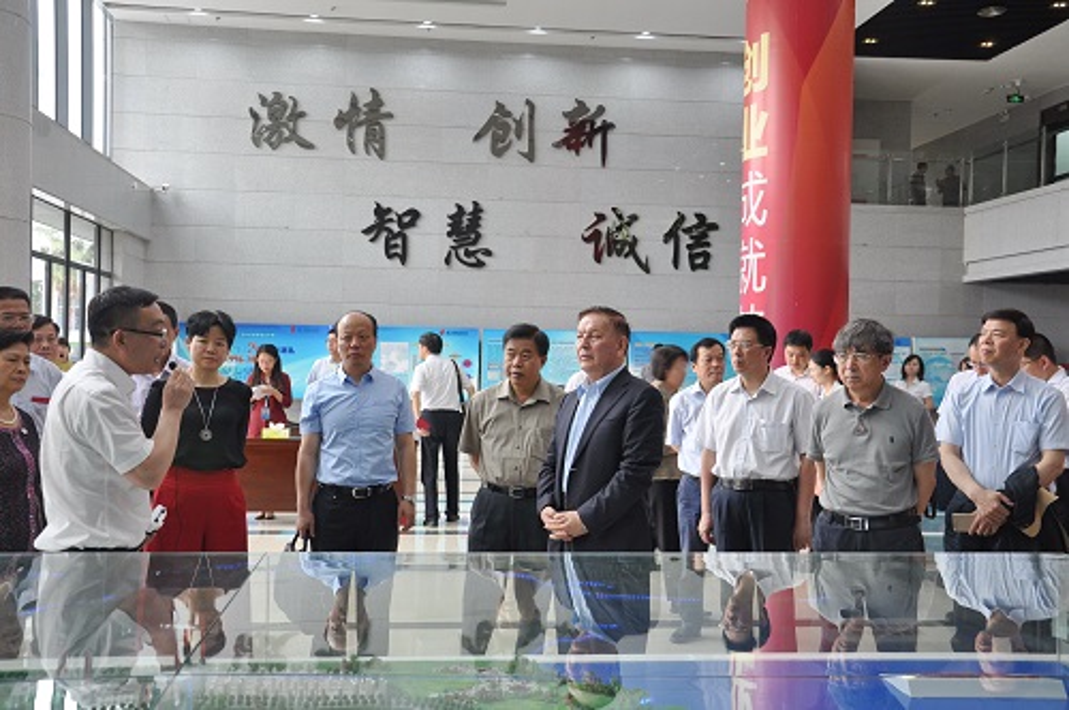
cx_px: 534
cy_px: 355
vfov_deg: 34.1
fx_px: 1157
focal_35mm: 39
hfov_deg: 49.6
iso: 400
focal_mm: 26
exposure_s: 1/25
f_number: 5
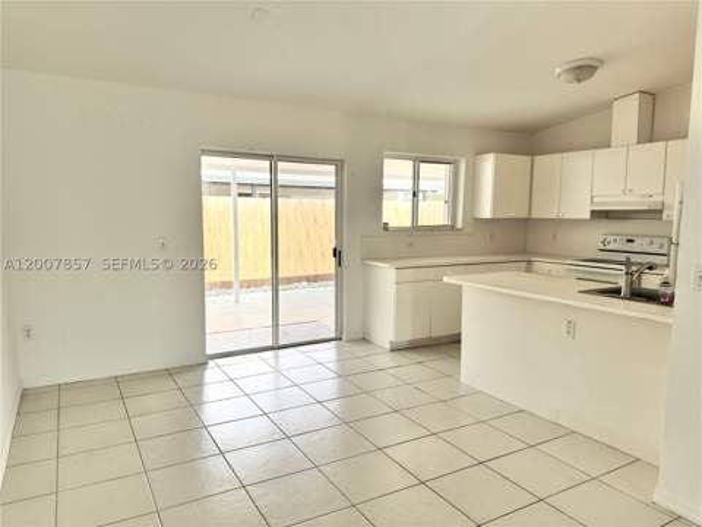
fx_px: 487
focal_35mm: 24
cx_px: 351
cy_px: 264
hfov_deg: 71.6
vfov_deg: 56.8
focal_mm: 6.86
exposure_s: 1/122
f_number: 1.78
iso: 64
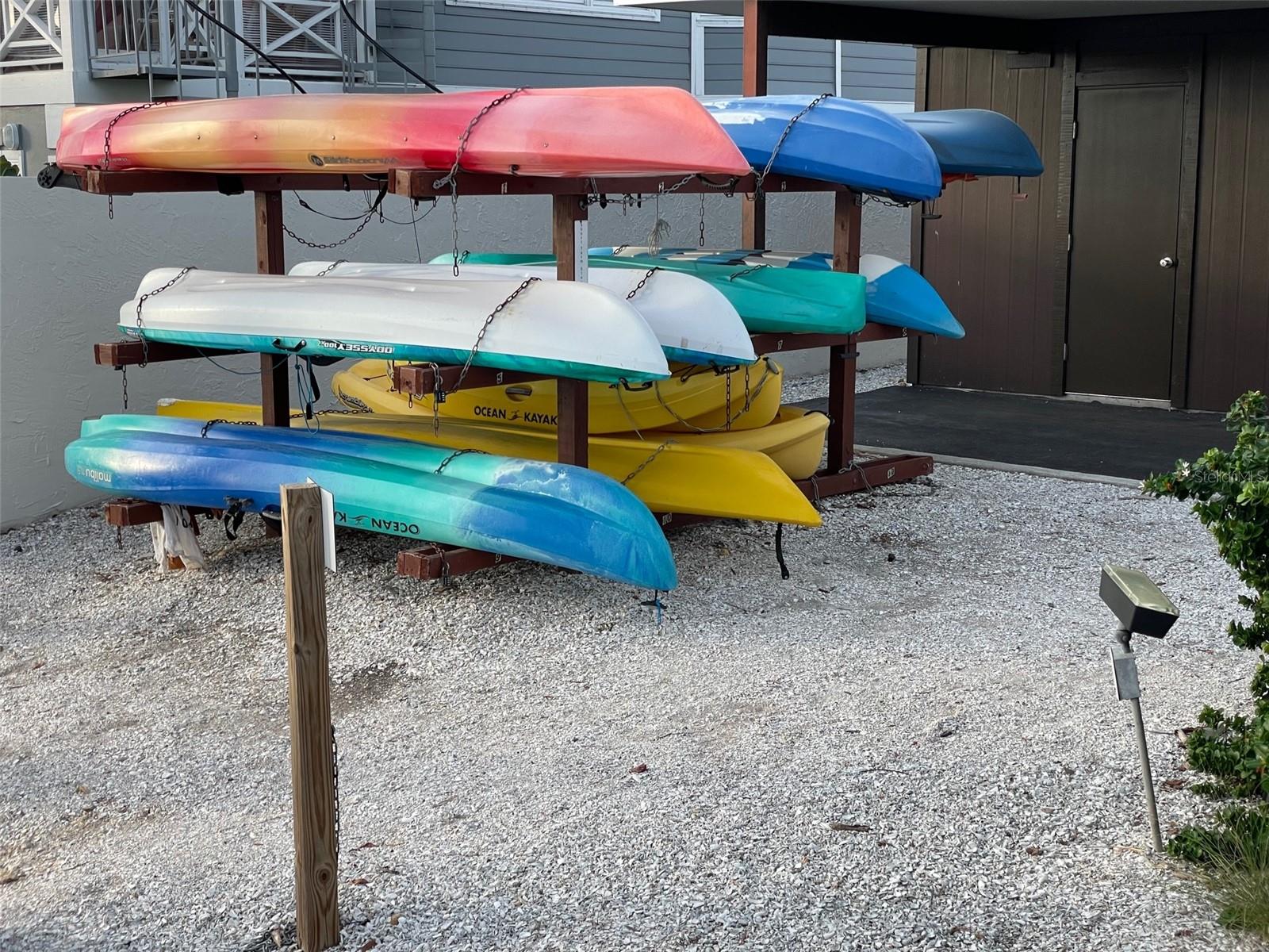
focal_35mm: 52
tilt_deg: -9.2
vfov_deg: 28.0
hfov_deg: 36.8
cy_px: 476
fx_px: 1906
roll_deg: -0.2
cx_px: 634
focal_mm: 6
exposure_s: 1/363
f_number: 2
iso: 25
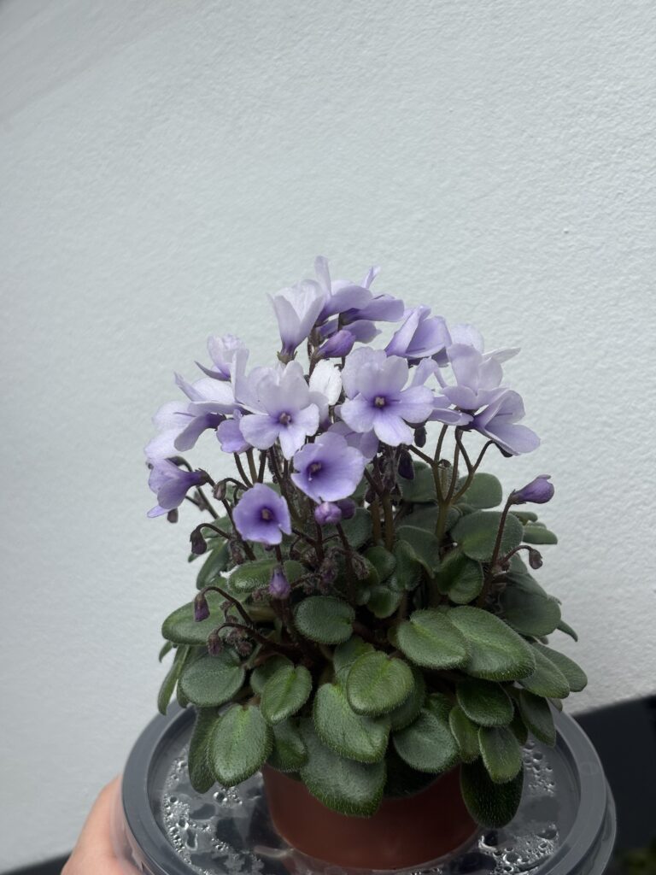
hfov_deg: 28.0
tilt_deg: -18.0
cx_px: 328
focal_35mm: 52
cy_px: 438
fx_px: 1314
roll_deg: -3.9
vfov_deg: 36.8
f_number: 1.6
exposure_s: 1/1453
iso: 32
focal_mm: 5.96
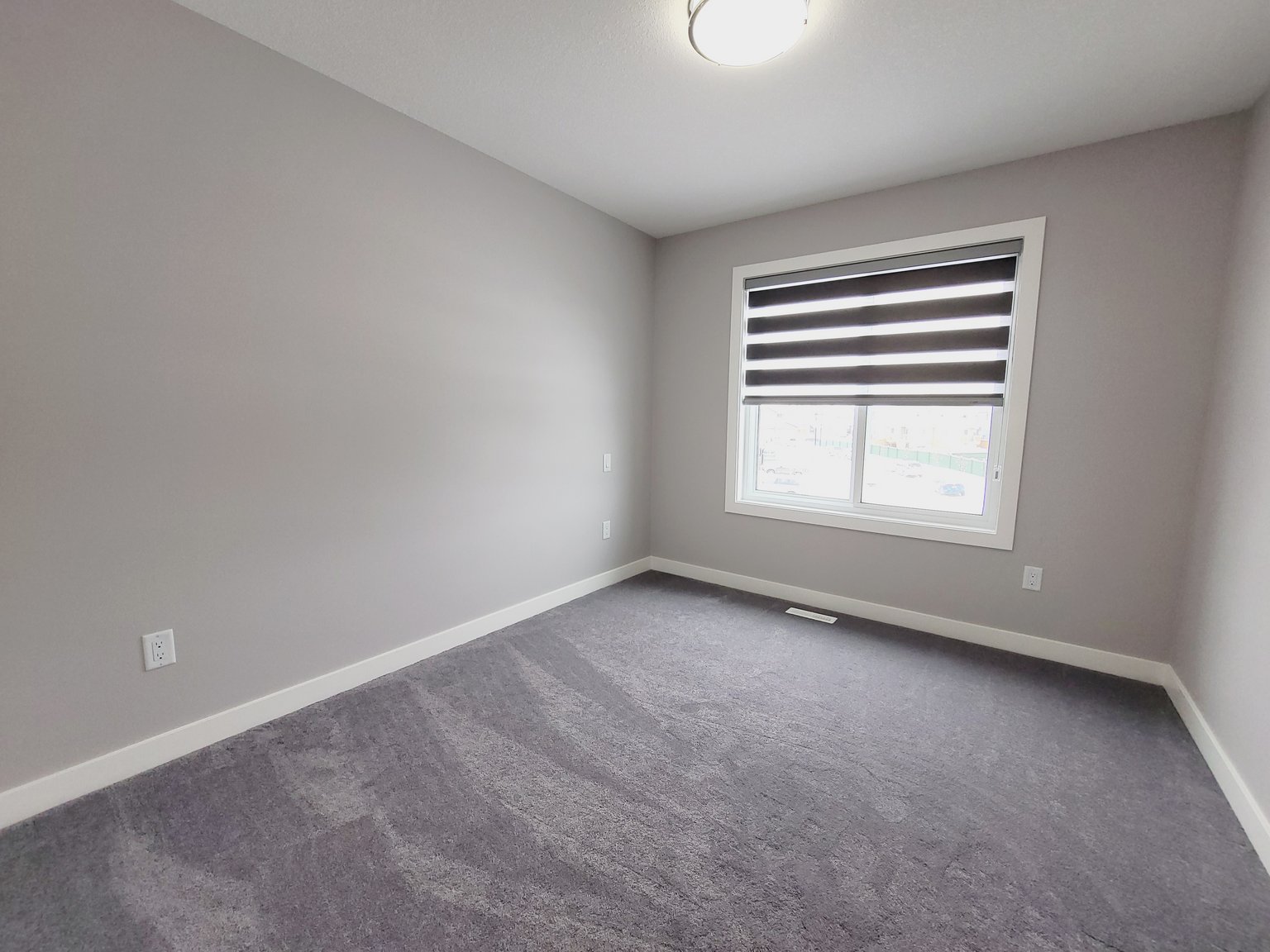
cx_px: 635
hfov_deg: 106.2
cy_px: 476
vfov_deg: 89.9
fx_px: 477
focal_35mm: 13
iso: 64
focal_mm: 2.2
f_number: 2.2
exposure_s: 1/120
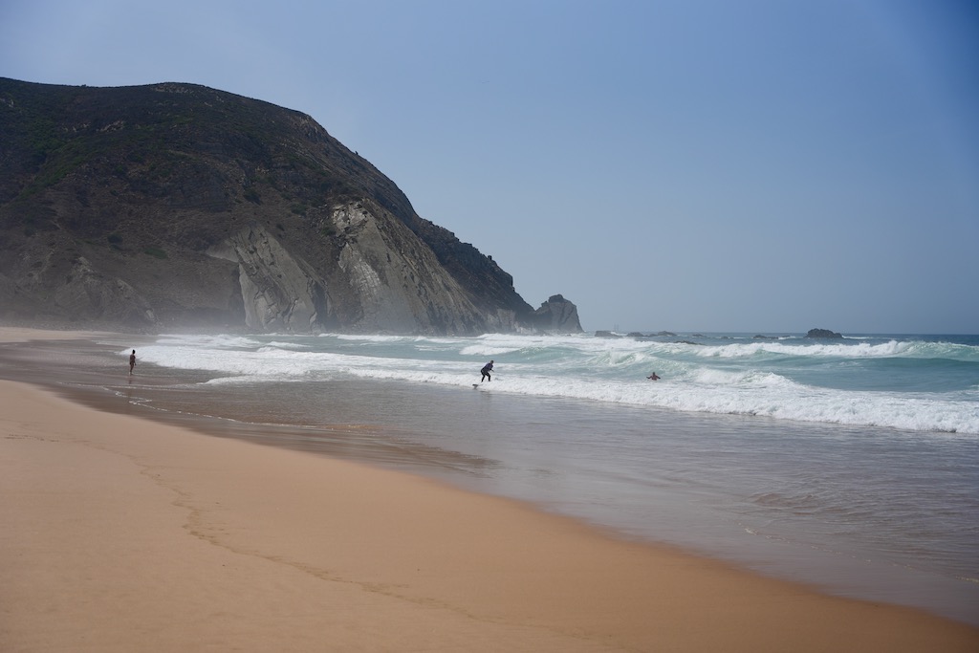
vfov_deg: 30.8
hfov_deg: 44.9
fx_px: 1186
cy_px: 326
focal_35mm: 44
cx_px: 490
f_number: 2.8
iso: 100
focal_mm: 43.6
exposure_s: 1/5000
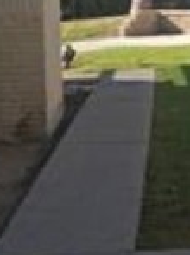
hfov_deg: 12.7
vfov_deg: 17.1
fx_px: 828
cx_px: 240
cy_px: 11
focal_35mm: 113
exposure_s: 1/408
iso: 25
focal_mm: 3.98
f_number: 1.8
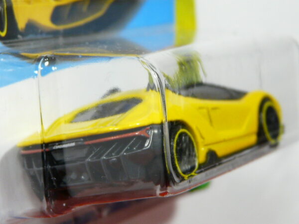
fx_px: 1140
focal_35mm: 132
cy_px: 112
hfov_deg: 14.9
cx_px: 150
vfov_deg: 11.2
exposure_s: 1/50
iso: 160
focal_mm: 13.6
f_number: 3.2
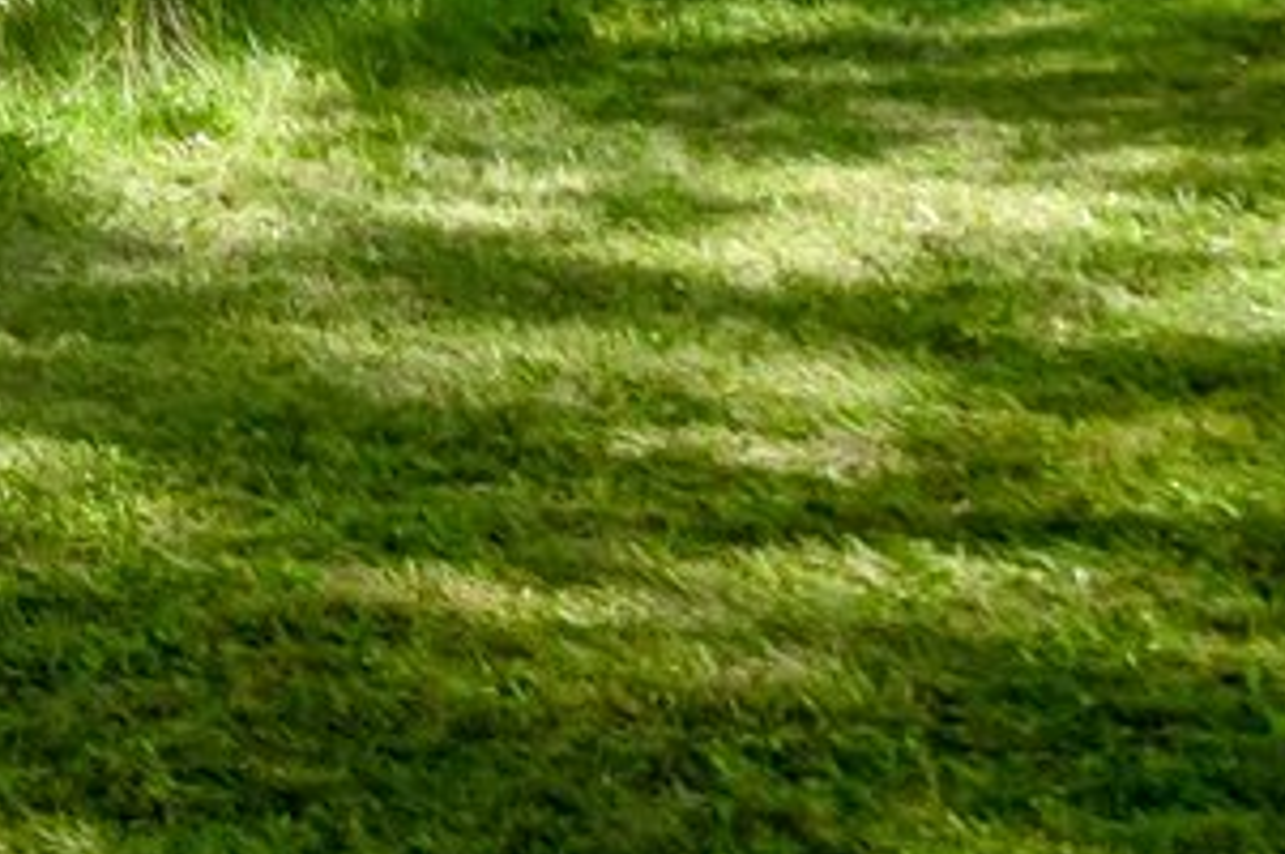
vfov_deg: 10.9
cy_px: -1095
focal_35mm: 109
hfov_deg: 12.3
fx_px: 3886
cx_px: -2237
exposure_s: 1/200
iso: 320
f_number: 8
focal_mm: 16
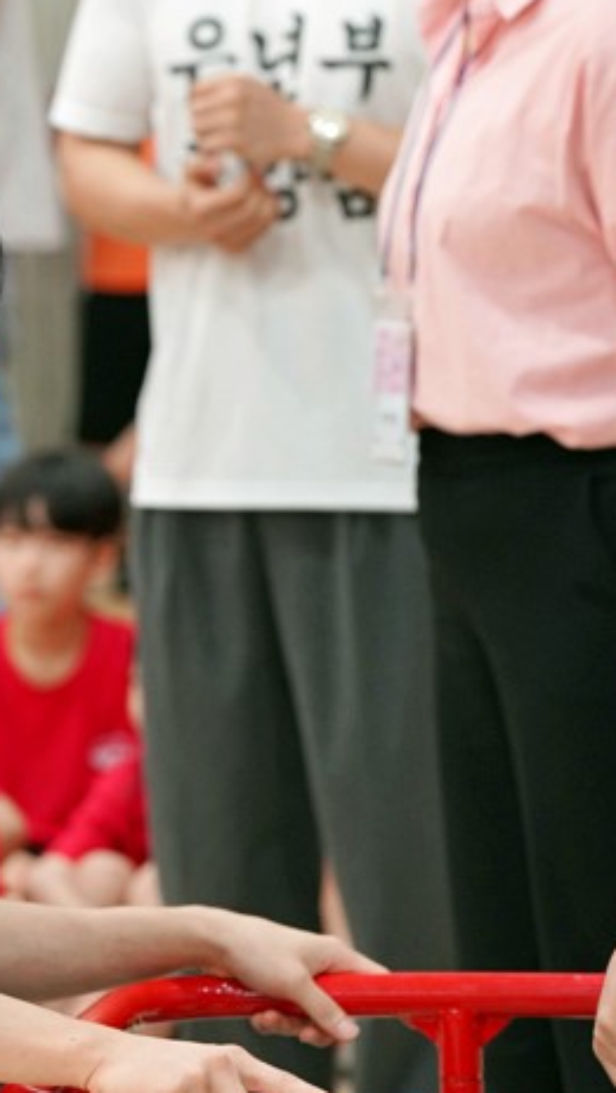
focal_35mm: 236
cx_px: 201
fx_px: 6842
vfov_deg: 9.1
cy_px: 545
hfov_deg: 5.2
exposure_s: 1/160
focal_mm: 116
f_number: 4
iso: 2500
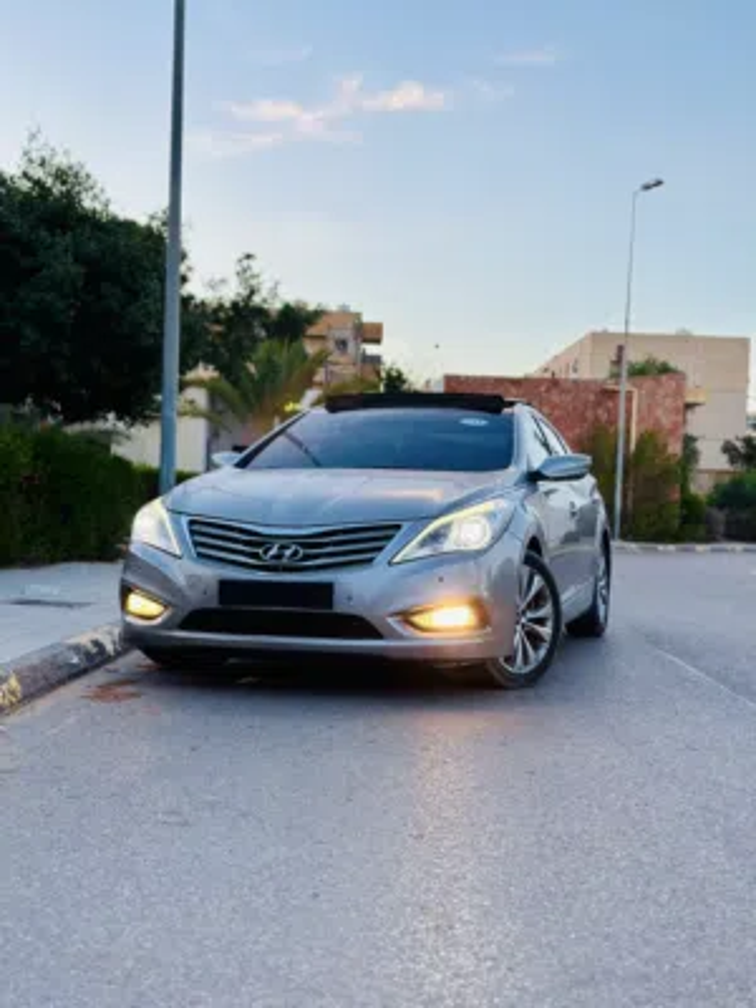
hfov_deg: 30.3
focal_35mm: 48
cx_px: 378
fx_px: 1398
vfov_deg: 39.7
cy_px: 504
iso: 80
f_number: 1.78
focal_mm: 6.86
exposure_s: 1/365
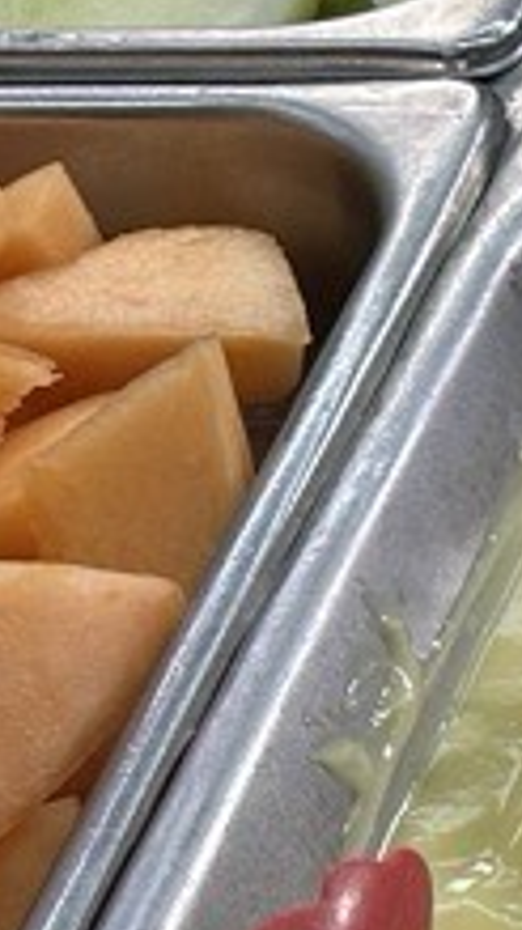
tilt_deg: -41.4
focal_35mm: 143
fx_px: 3523
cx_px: 1927
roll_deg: +1.7
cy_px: 285
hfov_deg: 6.9
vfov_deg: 15.0
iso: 80
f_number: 1.78
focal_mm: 6.86
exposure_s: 1/269
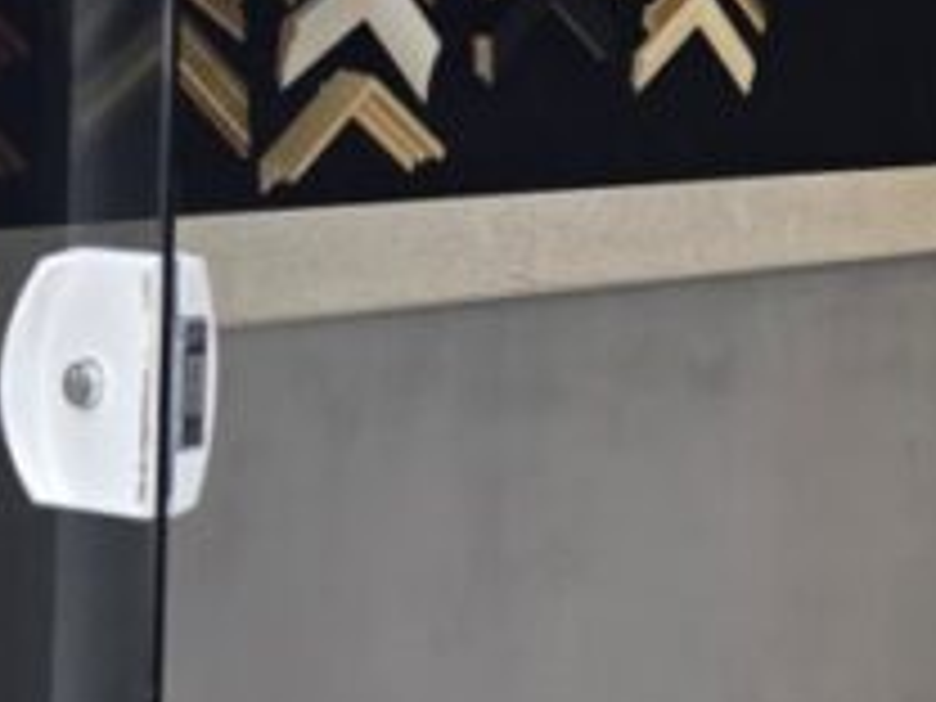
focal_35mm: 106
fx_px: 2866
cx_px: 1760
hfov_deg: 15.5
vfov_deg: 13.8
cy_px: 45
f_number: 1.7
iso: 32
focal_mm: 6.3
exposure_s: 1/180
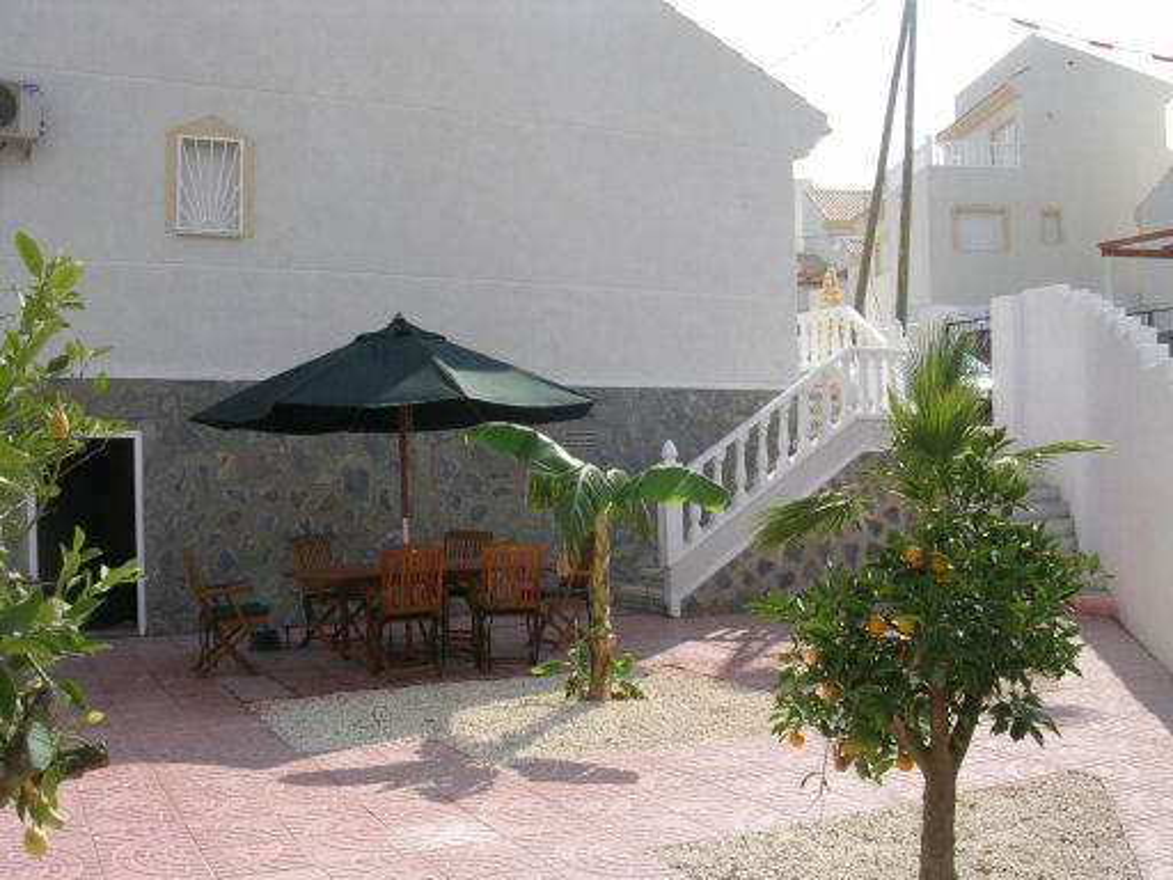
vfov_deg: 37.7
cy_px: 440
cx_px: 586
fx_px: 1288
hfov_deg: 49.0
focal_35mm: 38
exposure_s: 1/296
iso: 50
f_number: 5.6
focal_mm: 5.8
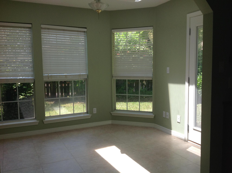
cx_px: 116
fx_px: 234
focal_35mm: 35
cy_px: 86
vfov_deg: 40.6
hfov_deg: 52.7
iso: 50
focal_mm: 4.28
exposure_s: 1/277
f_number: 2.4
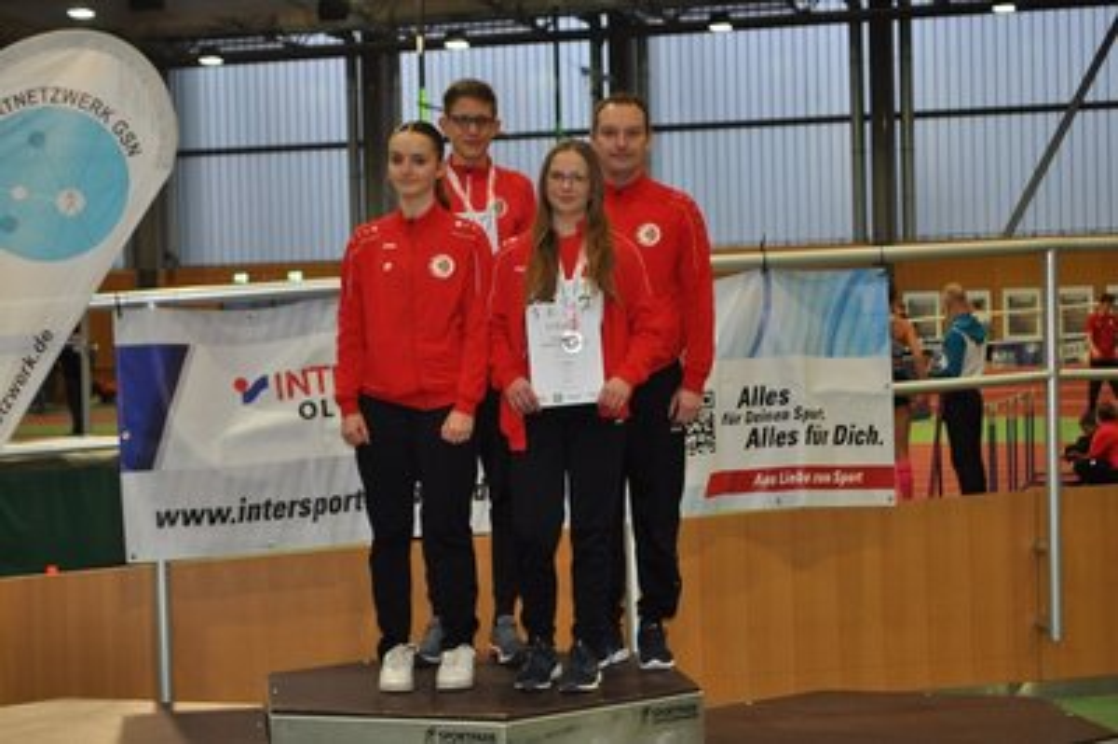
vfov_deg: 18.2
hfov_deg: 27.0
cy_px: 372
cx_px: 559
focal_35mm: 75
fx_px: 2327
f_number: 5.6
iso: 800
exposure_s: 1/60
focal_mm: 50
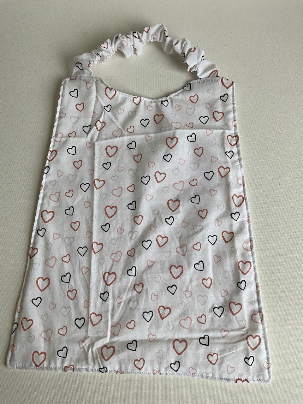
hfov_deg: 48.2
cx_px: 152
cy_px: 202
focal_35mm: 29
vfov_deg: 61.7
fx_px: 338
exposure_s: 1/370
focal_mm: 3
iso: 25
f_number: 1.8
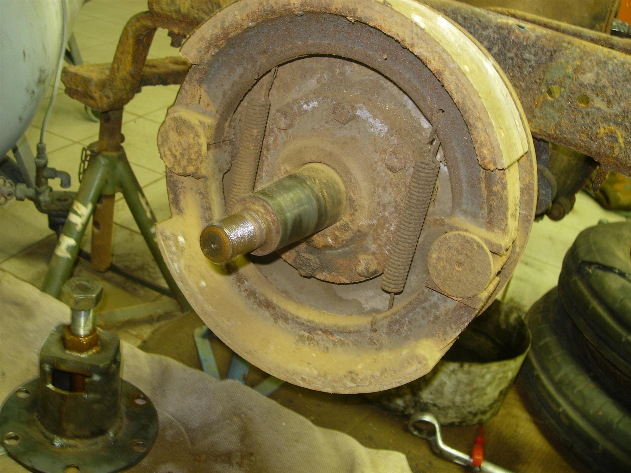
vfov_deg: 37.7
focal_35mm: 38
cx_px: 316
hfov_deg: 49.0
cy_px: 236
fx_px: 693
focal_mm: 7.8
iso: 79
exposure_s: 1/2.9
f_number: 2.8
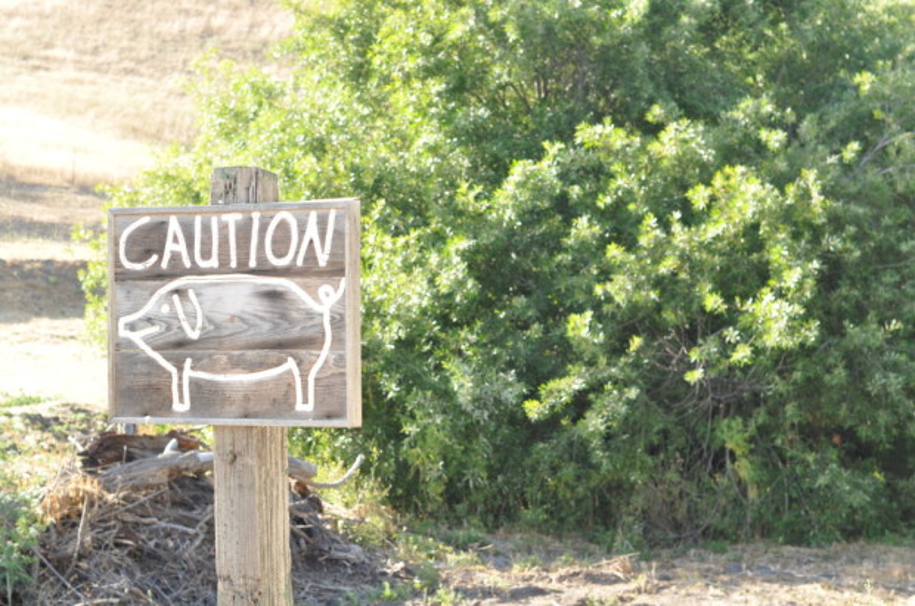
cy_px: 303
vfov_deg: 18.1
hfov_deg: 27.0
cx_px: 458
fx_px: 1903
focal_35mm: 75
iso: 200
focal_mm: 50
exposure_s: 1/80
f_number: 5.6
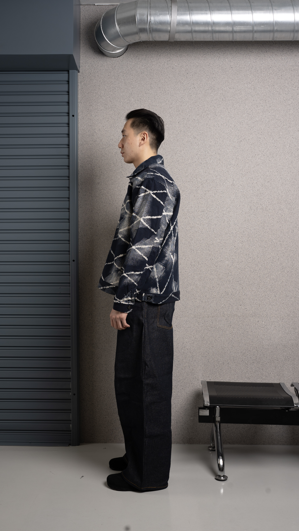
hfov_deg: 31.2
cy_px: 266
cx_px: 138
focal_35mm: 38
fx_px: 536
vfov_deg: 52.8
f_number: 8
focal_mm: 36
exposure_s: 1/160
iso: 160
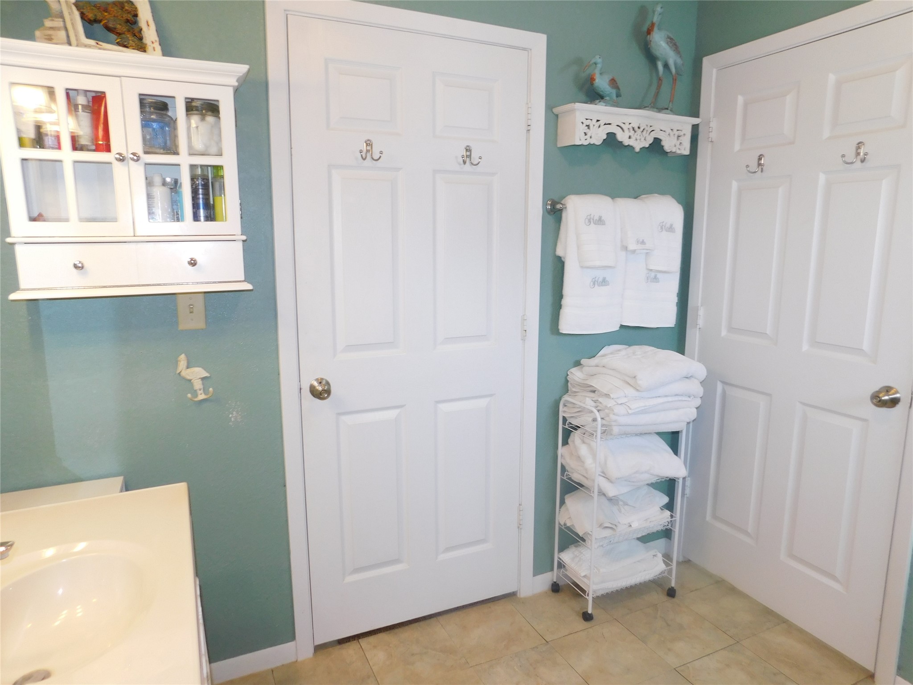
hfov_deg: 73.9
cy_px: 342
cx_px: 456
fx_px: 607
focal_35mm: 23
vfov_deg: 58.9
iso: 140
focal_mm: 4
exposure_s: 1/30
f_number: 3
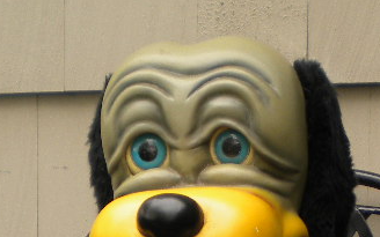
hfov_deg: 17.9
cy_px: 414
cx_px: 244
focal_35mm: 116
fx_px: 1201
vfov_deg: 10.7
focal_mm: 6.3
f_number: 3.1
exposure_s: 1/197
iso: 80
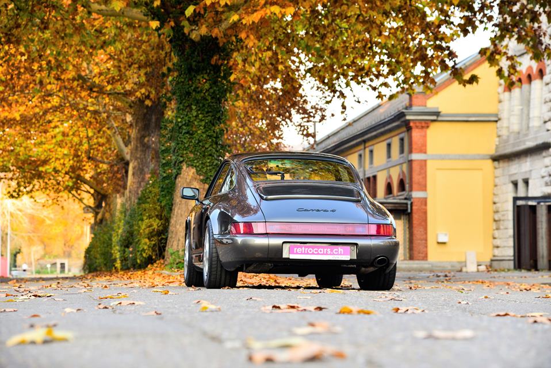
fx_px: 1455
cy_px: 184
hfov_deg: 21.4
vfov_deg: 14.4
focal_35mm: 95
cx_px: 276
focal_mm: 95
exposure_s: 1/100
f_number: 5.6
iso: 500
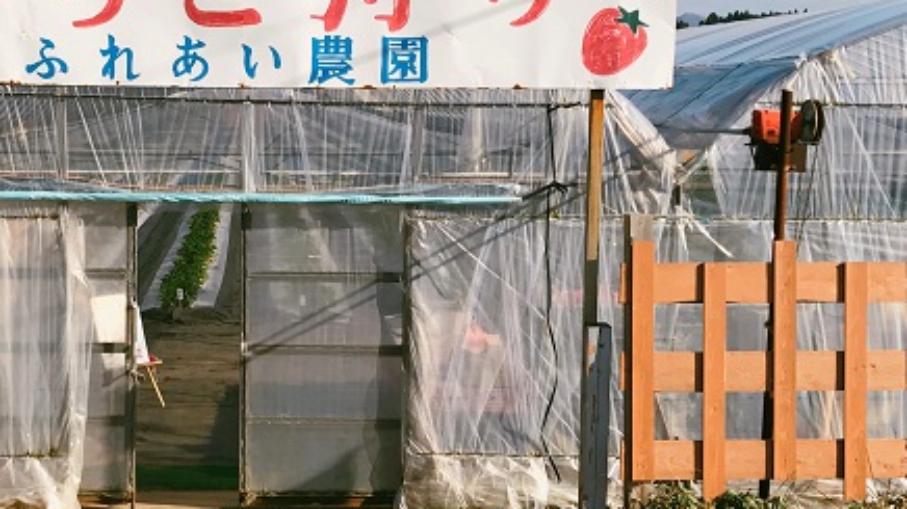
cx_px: 283
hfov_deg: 36.7
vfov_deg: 21.4
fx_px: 1346
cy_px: 253
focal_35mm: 56
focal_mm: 3.99
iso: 20
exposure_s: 1/2519
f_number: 1.8
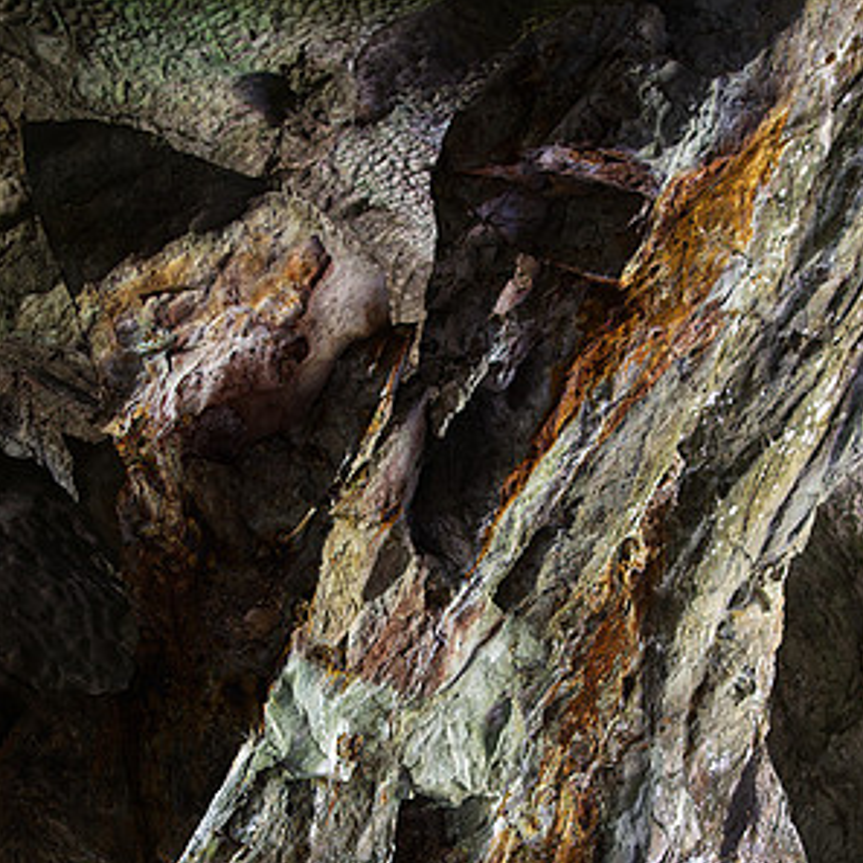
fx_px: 1890
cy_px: 642
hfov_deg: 25.7
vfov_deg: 25.4
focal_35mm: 67
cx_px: 434
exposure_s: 3
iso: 100
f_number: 4.5
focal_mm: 35
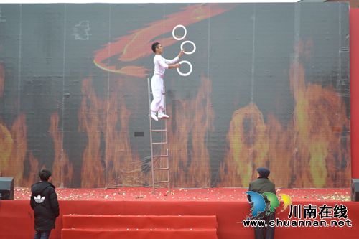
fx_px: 778
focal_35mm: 78
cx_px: 180
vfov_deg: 17.5
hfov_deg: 26.0
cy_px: 120
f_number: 5.6
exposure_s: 1/125
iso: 160
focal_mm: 52
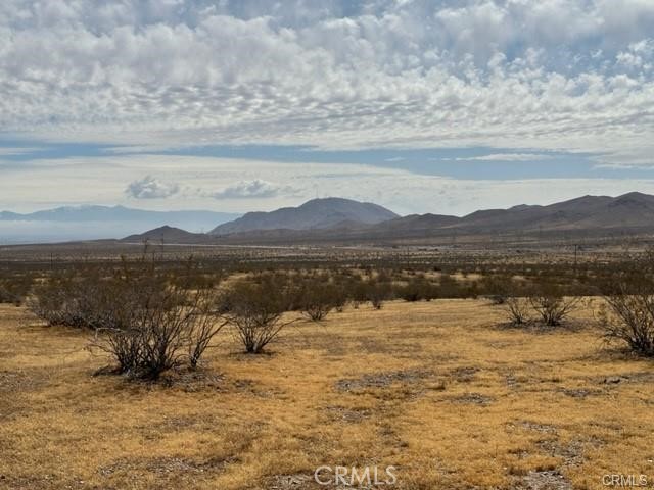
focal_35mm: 48
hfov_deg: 39.7
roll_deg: +0.5
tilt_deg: -2.2
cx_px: 327
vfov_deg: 30.3
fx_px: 907
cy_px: 245
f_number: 1.78
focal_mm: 6.86
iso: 64
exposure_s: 1/12048
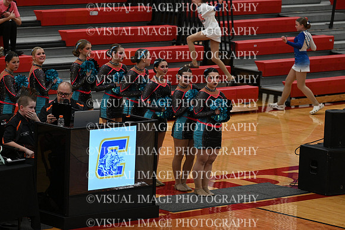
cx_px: 172
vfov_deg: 6.9
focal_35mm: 200
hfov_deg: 10.3
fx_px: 1917
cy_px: 115
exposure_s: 1/400
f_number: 4
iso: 4000
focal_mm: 200
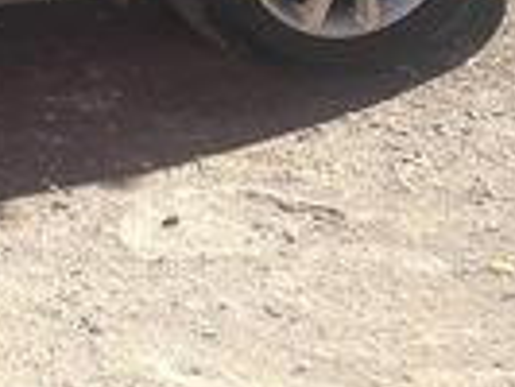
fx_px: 1891
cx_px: -561
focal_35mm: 127
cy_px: -164
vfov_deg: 11.3
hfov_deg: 13.1
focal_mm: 4.2
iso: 32
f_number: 1.6
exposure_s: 1/1715
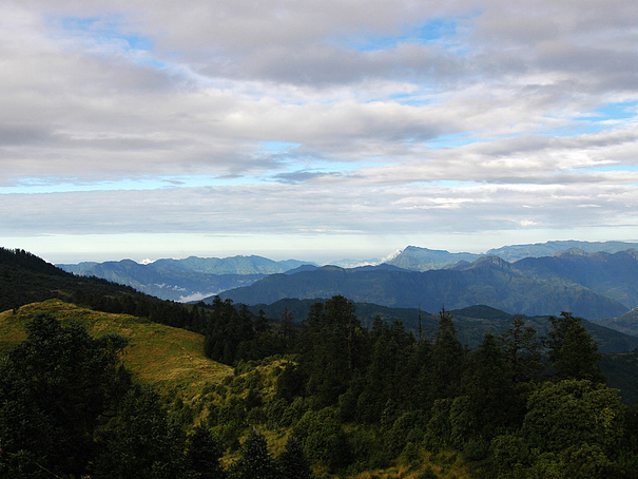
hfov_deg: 46.7
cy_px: 242
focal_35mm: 40
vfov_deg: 36.0
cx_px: 282
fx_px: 737
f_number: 10
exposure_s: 1/100
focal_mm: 24
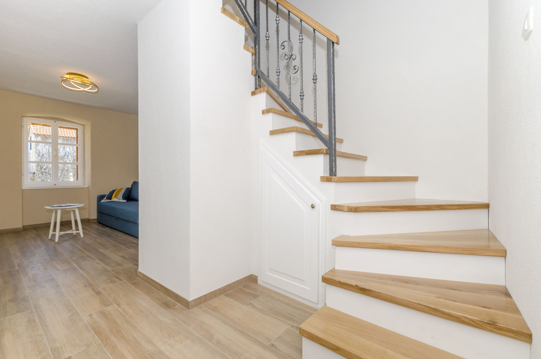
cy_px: 180
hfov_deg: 100.5
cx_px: 270
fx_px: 225
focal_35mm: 15
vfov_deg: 77.1
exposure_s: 1/160
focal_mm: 10
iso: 100
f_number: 8
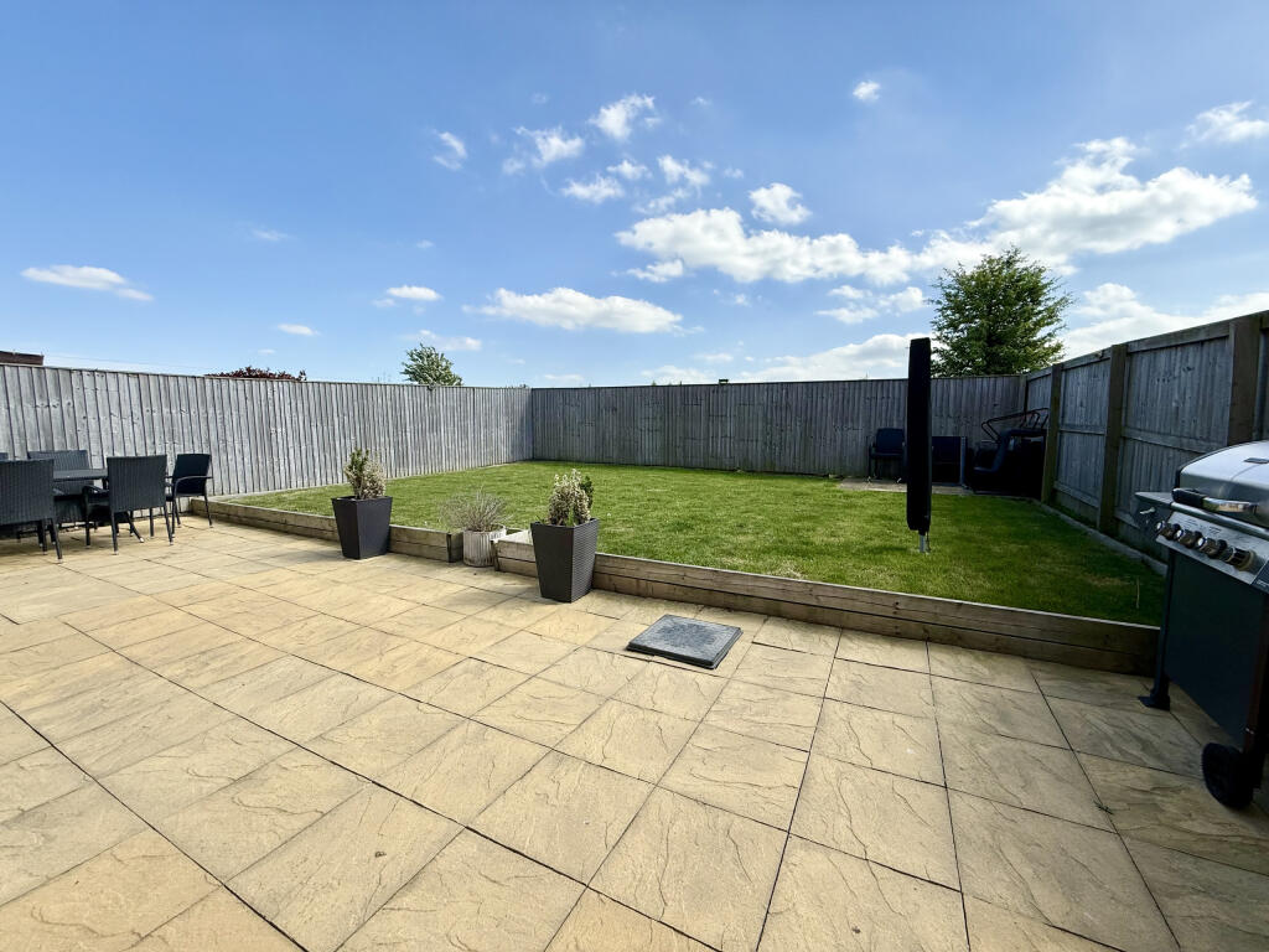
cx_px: 634
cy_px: 476
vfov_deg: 85.7
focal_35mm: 14
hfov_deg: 102.1
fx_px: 513
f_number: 2.2
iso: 50
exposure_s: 1/1399
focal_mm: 2.22
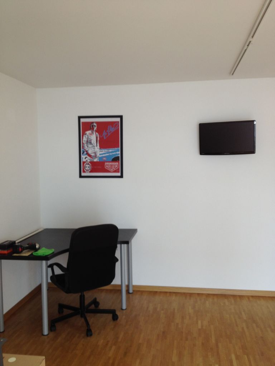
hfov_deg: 40.7
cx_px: 138
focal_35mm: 35
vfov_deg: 52.6
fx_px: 371
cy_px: 183
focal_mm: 4.28
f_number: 2.4
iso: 64
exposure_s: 1/25
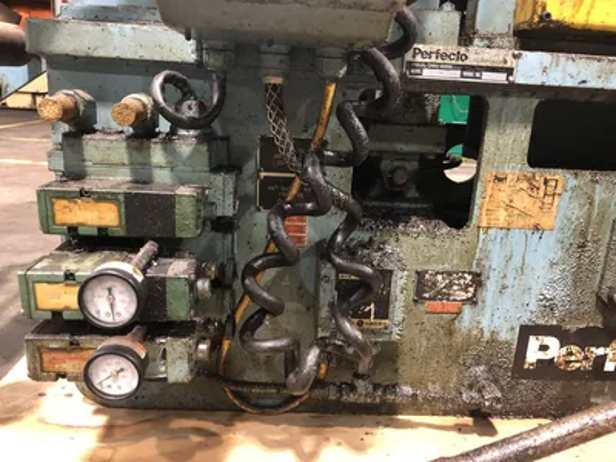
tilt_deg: -18.1
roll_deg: -3.6
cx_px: 308
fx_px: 498
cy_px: 231
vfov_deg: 49.7
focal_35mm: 28
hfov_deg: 63.4
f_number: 1.8
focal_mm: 4
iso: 100
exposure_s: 1/10
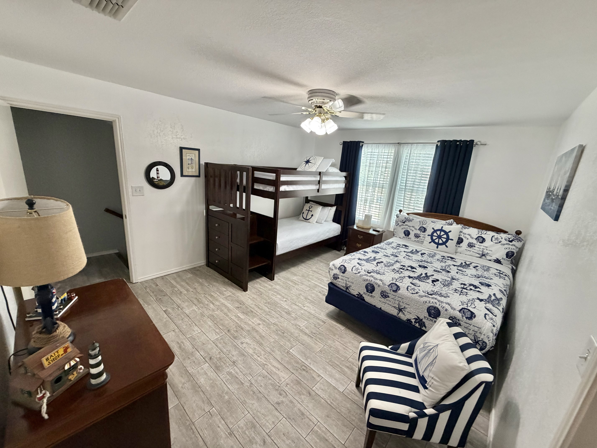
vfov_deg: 85.7
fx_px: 241
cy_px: 224
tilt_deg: -15.4
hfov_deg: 102.1
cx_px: 298
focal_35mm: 14
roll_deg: -5.2
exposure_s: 1/120
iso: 320
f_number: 2.2
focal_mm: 2.22
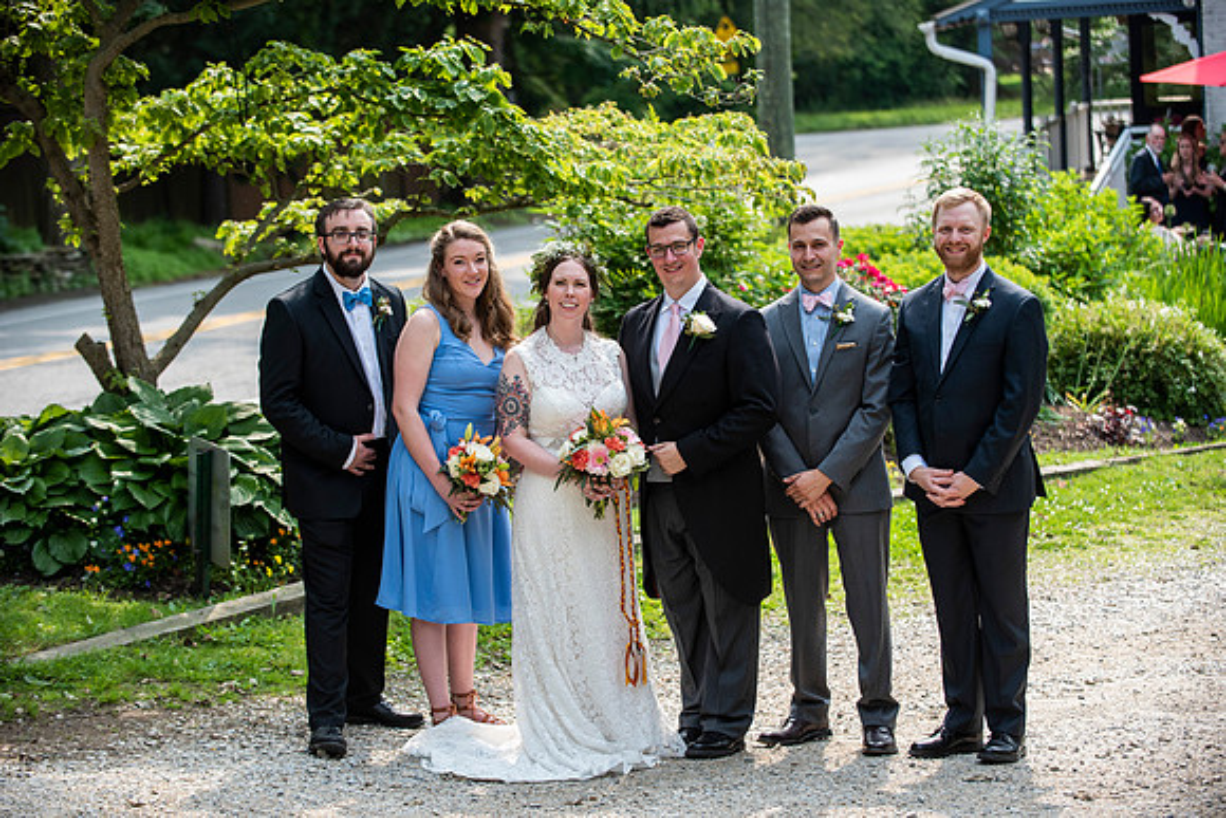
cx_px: 613
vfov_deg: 14.4
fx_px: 3236
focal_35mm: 95
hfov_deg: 21.5
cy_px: 409
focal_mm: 95
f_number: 3.5
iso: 400
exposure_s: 1/1250
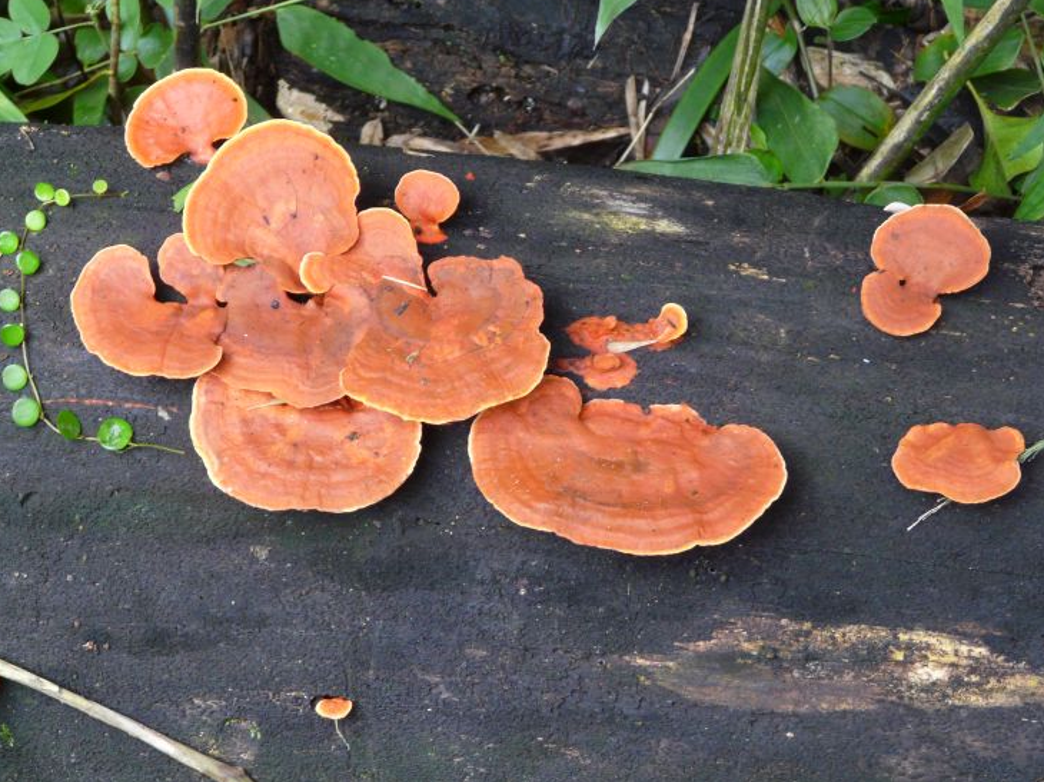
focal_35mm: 114
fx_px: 3437
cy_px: 360
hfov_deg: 17.3
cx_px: 545
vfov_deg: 13.0
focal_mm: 17
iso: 200
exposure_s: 1/25
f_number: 3.6
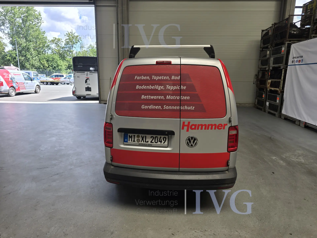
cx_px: 158
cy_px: 119
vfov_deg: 58.9
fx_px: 211
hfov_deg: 73.9
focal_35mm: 23
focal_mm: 6.3
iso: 12
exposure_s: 1/180
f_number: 1.7
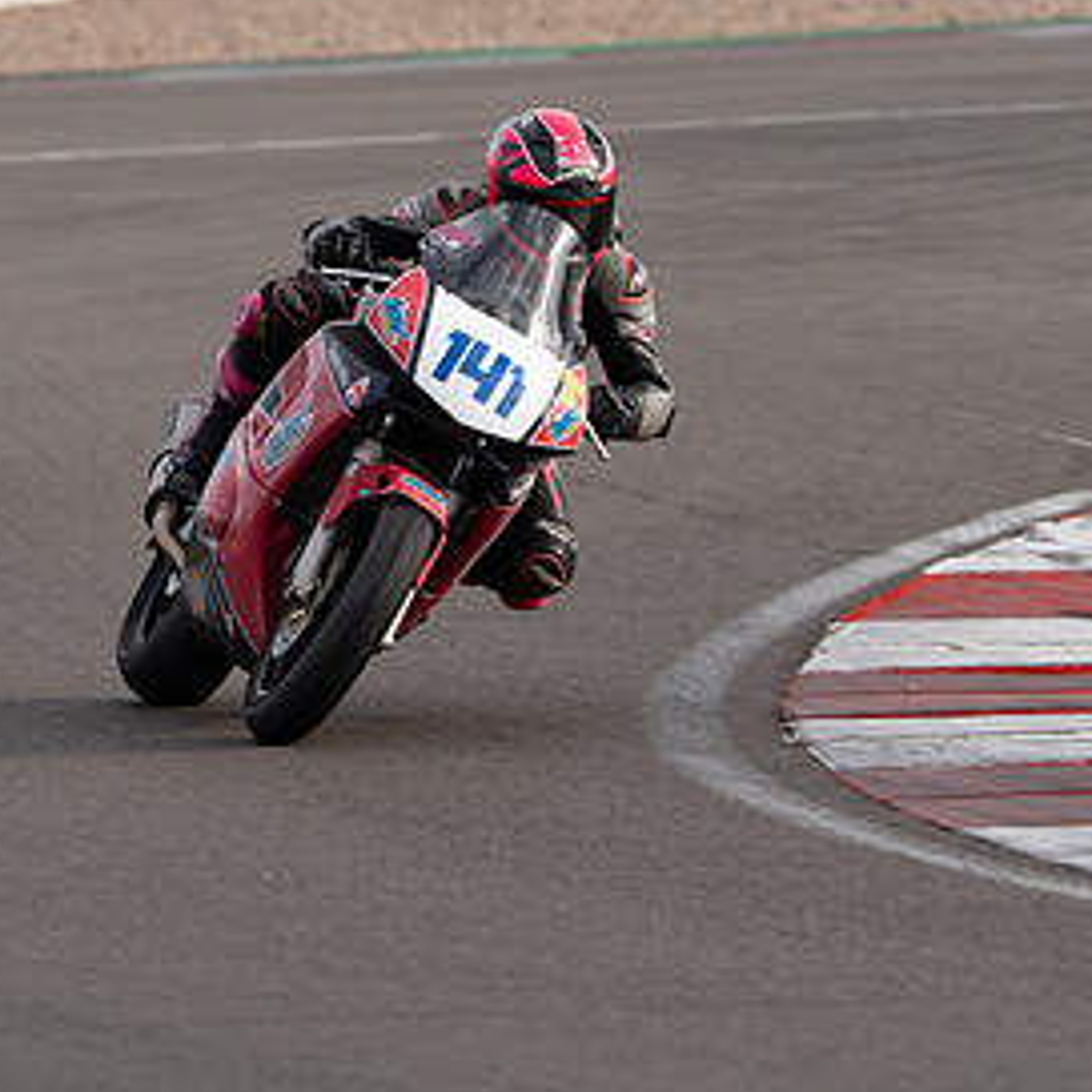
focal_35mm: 648
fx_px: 23127
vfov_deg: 2.7
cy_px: 327
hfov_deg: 2.7
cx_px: 196
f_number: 5.6
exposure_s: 1/400
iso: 160
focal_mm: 321
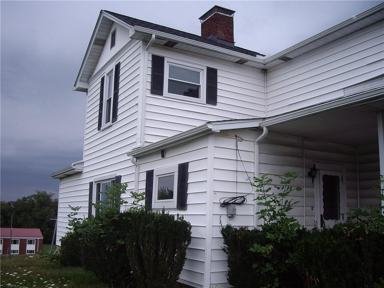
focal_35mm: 38
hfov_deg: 49.0
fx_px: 422
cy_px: 144
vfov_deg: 37.7
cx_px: 192
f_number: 4.3
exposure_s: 1/500
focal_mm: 6.2
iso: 64
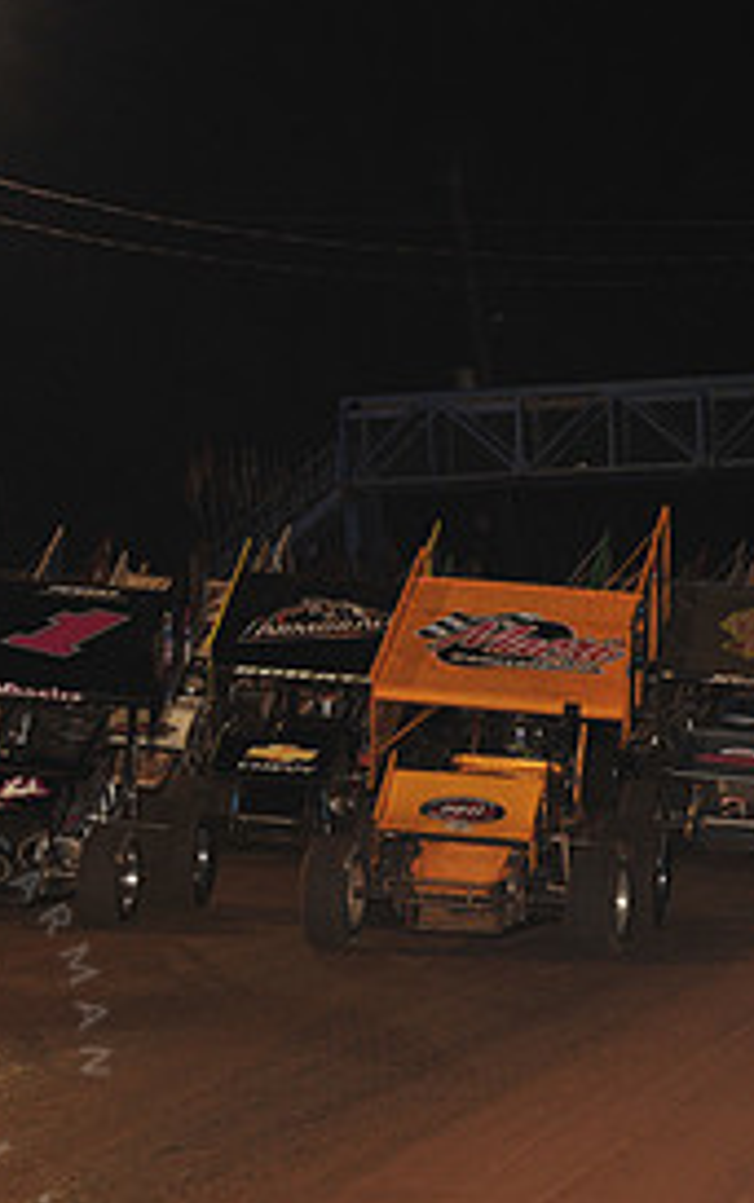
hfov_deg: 7.5
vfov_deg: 12.1
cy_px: 648
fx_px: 5679
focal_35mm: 173
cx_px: -159
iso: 1000
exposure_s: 1/320
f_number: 7.1
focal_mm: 80
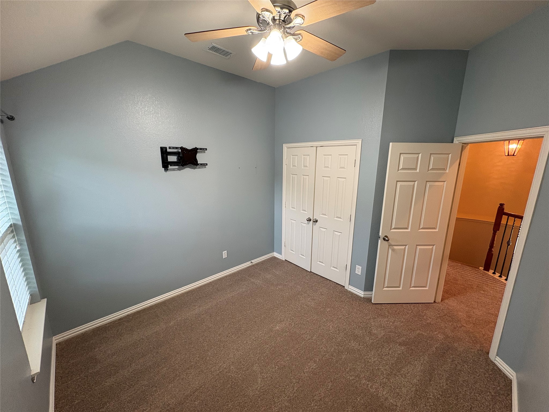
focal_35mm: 14
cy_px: 206
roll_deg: -0.3
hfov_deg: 102.1
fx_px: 222
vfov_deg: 85.7
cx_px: 274
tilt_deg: -11.5
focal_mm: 2.22
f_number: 2.2
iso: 160
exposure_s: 1/60
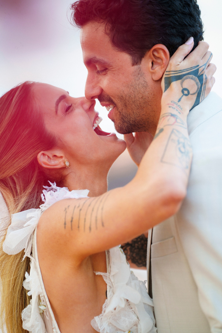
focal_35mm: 116
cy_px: 166
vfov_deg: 17.6
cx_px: 111
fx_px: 1073
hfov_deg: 11.8
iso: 250
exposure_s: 1/250
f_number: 2.8
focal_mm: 116
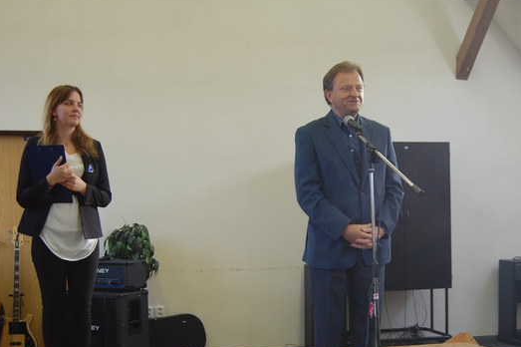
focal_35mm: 53
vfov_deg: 25.4
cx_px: 262
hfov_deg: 37.7
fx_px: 763
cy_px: 248
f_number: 4
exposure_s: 1/60
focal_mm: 23
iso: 400
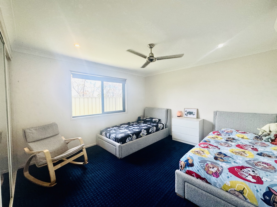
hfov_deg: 102.1
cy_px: 104
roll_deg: +1.4
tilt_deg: -2.1
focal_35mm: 14
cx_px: 138
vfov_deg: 85.7
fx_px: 112
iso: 320
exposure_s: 1/100
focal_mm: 2.22
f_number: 2.2
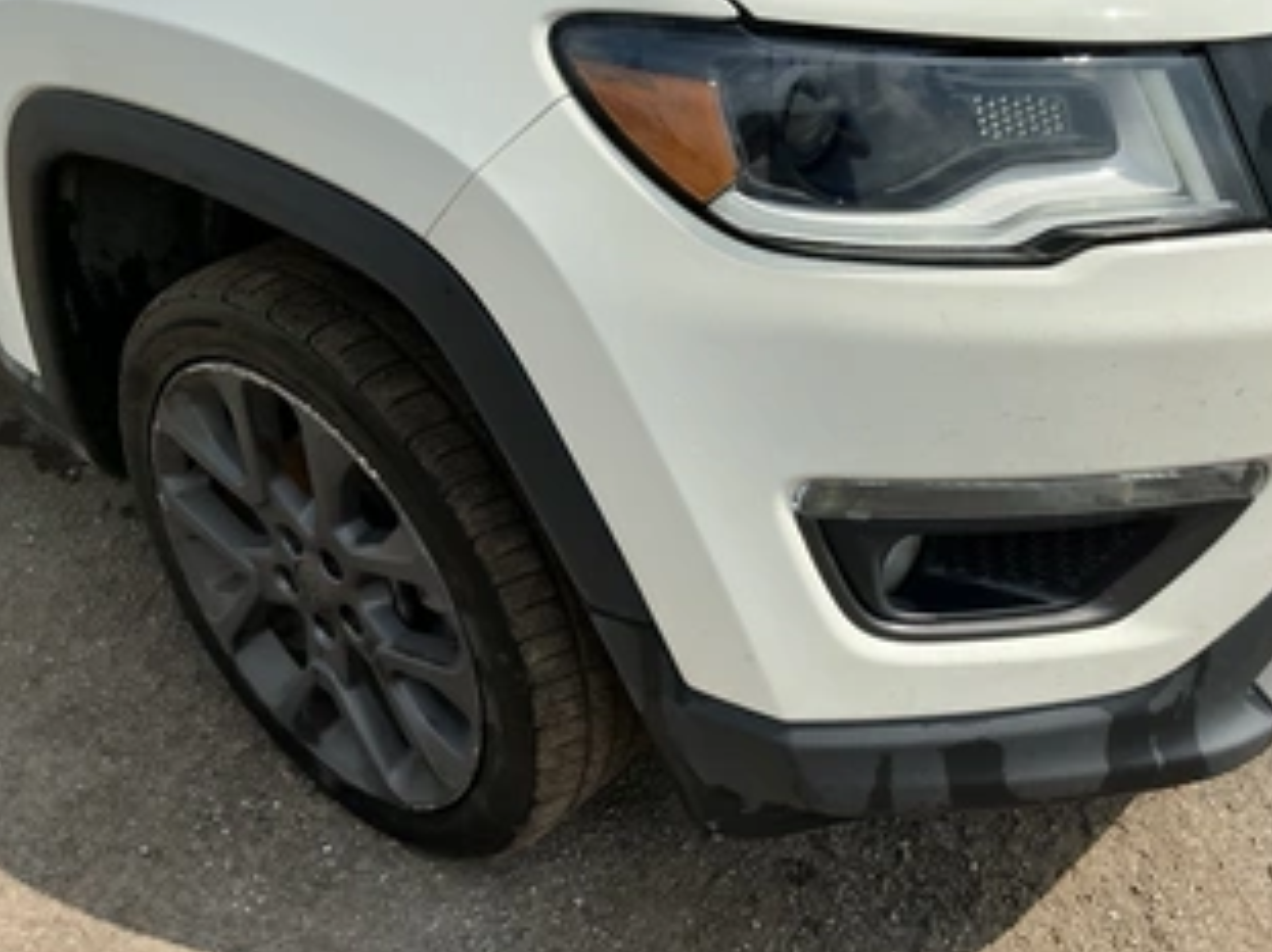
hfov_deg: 51.3
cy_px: 400
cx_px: 708
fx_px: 1322
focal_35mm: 36
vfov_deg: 39.5
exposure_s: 1/2959
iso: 25
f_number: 1.8
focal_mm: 3
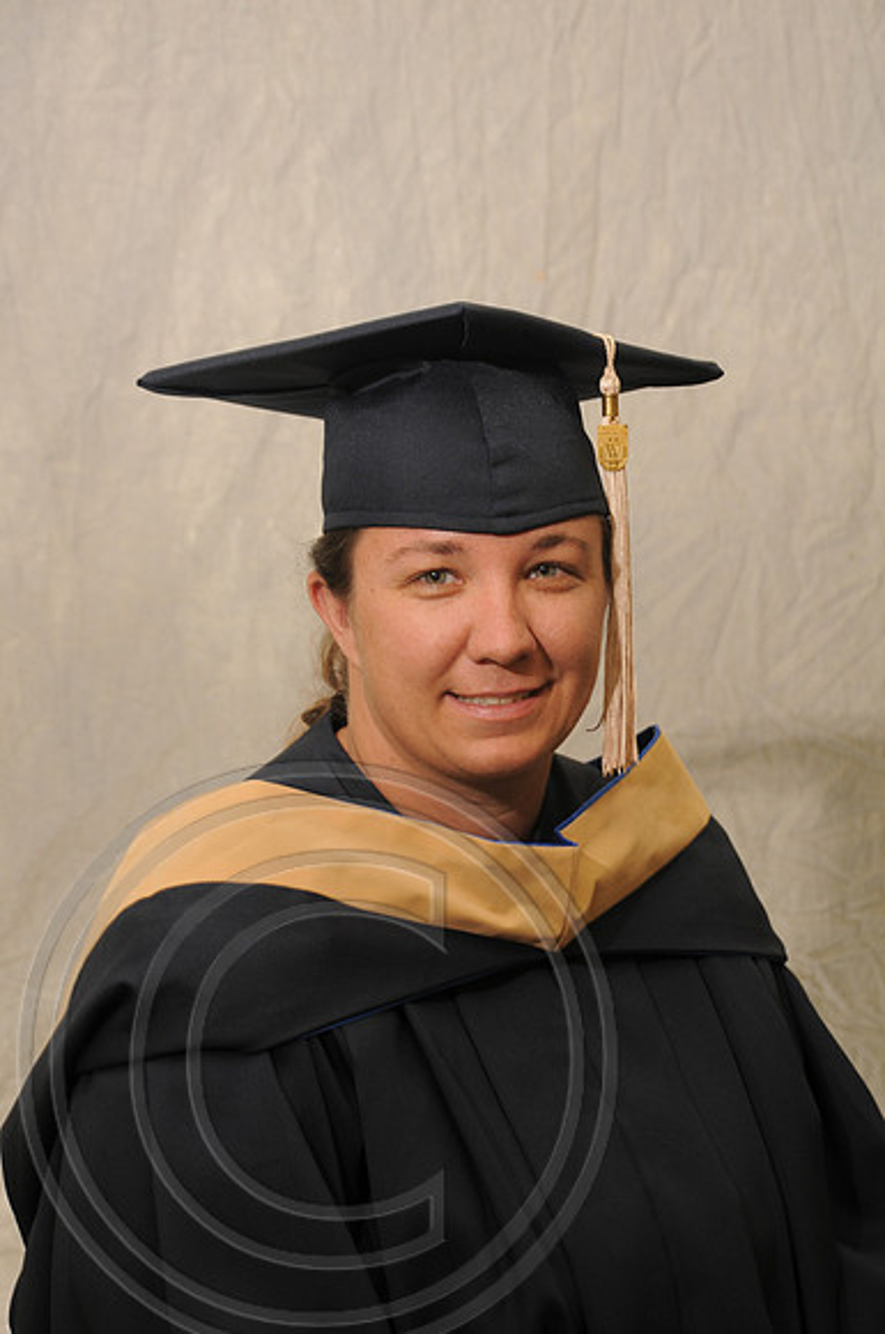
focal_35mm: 87
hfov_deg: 15.7
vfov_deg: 23.4
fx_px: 3217
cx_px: 442
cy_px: 667
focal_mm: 58
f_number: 5.6
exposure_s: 1/40
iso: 200
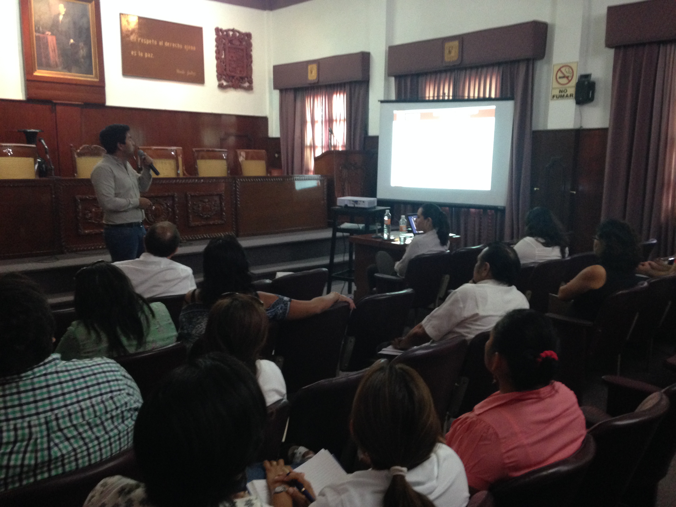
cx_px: 338
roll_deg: +0.9
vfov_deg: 42.9
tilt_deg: -9.1
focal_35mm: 33
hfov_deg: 55.4
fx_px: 644
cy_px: 254
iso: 320
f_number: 2.4
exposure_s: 1/20
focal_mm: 4.12
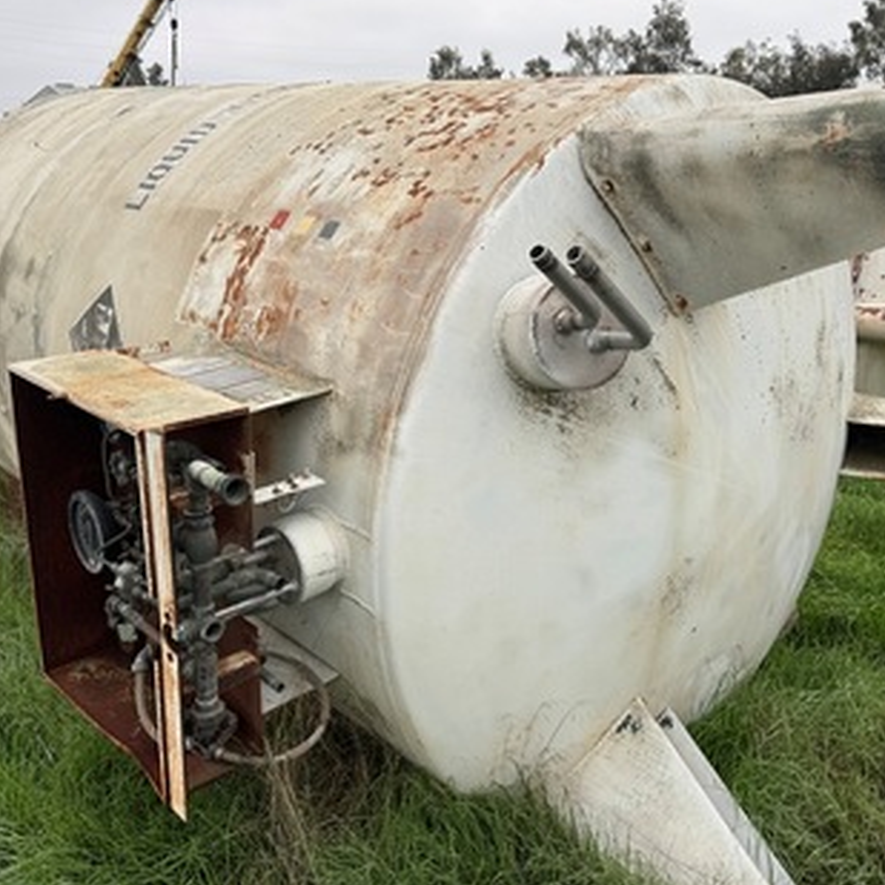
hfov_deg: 49.7
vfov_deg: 49.6
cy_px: 378
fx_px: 955
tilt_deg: -12.9
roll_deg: -1.2
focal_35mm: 33
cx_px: 447
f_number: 1.78
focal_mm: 6.76
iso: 80
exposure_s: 1/1112
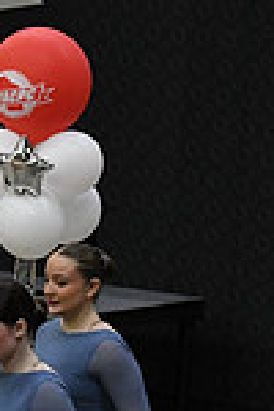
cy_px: 330
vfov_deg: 3.5
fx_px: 6747
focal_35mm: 591
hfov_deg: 2.3
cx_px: -482
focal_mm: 102
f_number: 4
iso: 5000
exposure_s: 1/500
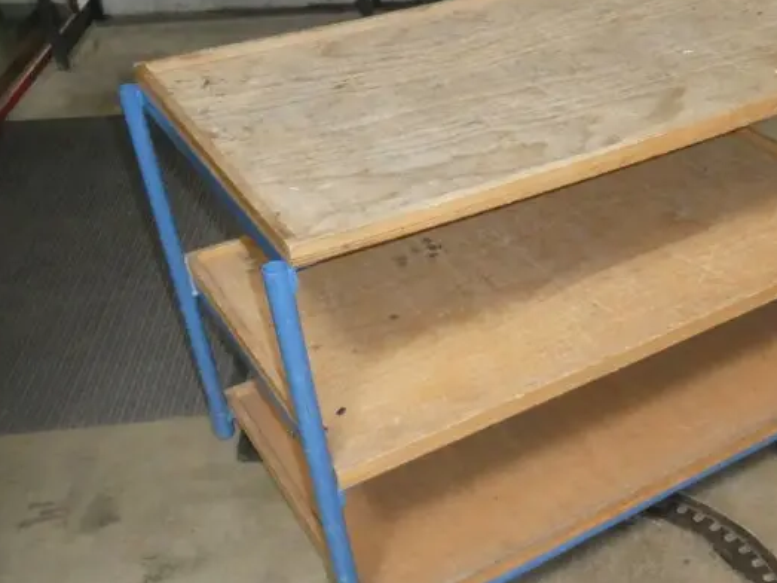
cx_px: 560
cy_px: 299
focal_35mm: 47
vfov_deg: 30.9
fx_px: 1055
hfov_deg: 39.6
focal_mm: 4.3
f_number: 3.3
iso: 800
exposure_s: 1/125
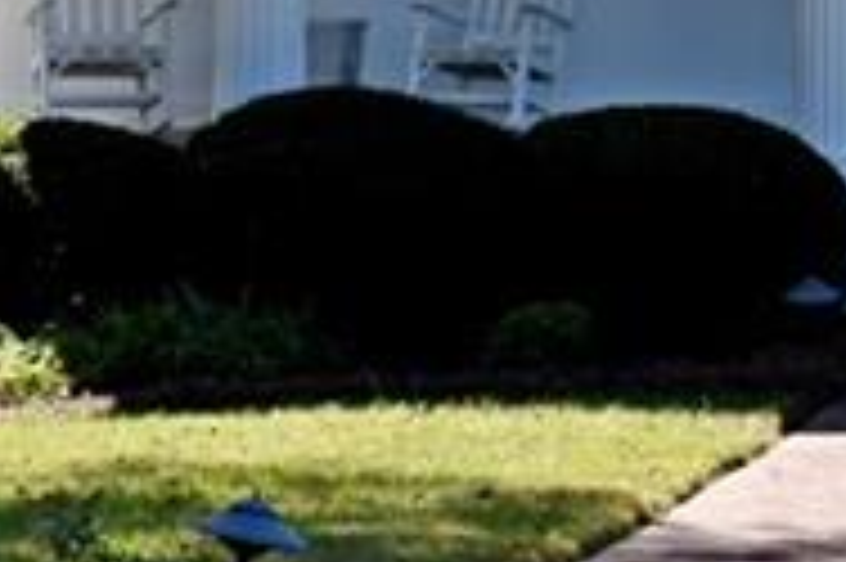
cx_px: 1004
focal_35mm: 196
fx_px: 4602
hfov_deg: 10.3
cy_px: -414
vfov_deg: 6.8
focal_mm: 24
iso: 100
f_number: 7.1
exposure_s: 1/200
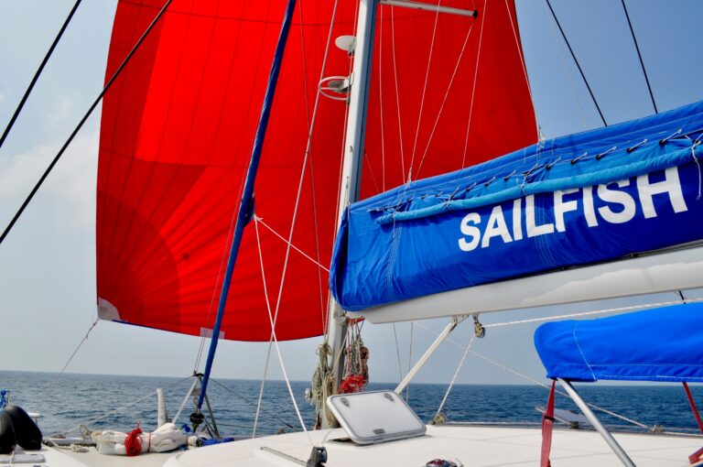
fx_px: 527
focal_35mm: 27
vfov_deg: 47.8
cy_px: 234
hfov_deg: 67.4
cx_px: 352
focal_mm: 18
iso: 200
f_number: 11
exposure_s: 1/500
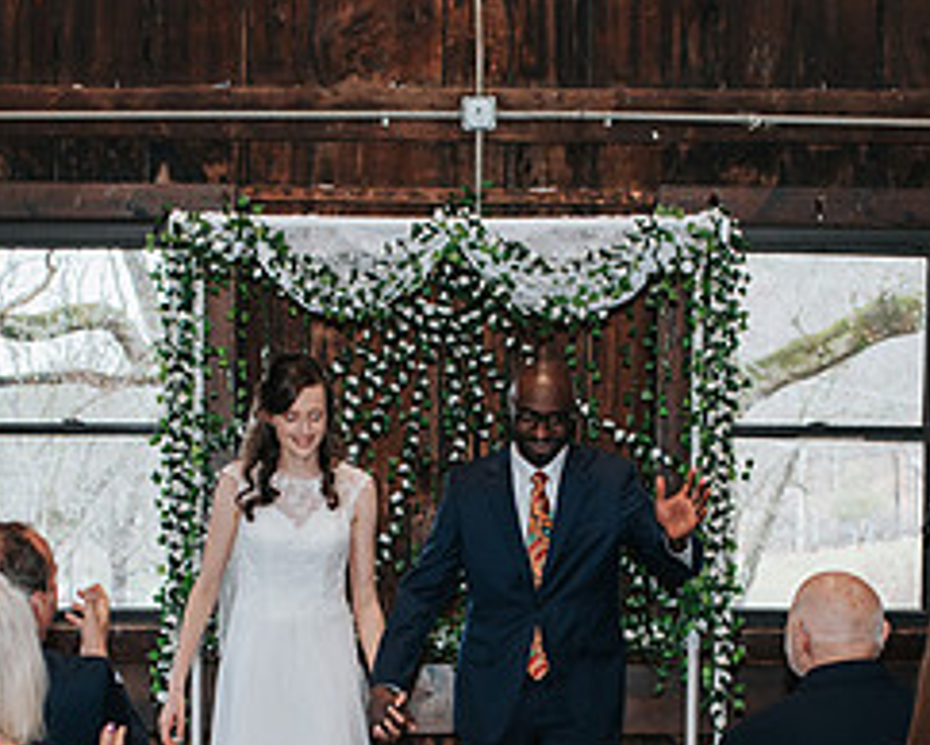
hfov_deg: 21.5
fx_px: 2452
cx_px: 419
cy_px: 771
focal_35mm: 89
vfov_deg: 16.9
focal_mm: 35
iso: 1000
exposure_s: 1/200
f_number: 3.2
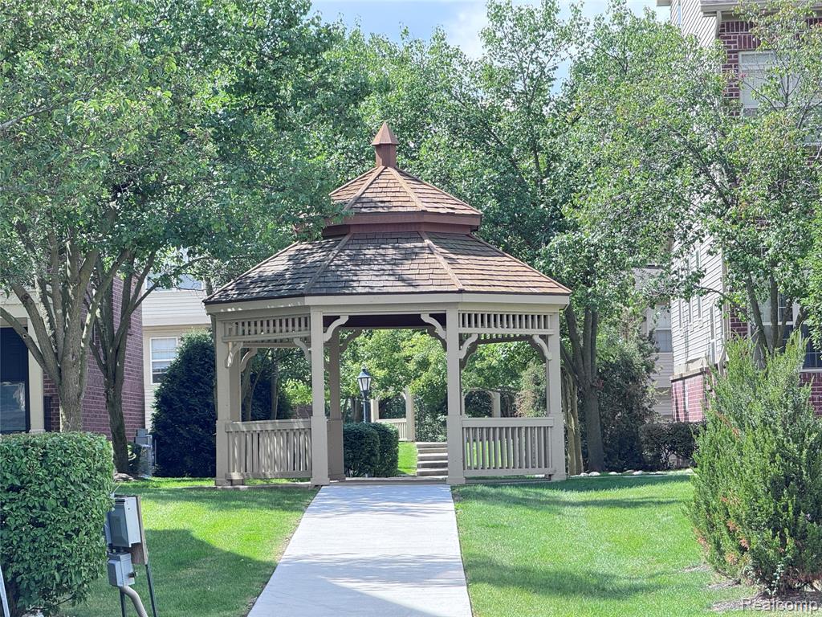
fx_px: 2850
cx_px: 411
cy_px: 308
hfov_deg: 16.4
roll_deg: +0.8
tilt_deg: +2.9
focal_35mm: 120
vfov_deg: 12.3
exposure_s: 1/209
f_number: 2.8
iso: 50
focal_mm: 15.66
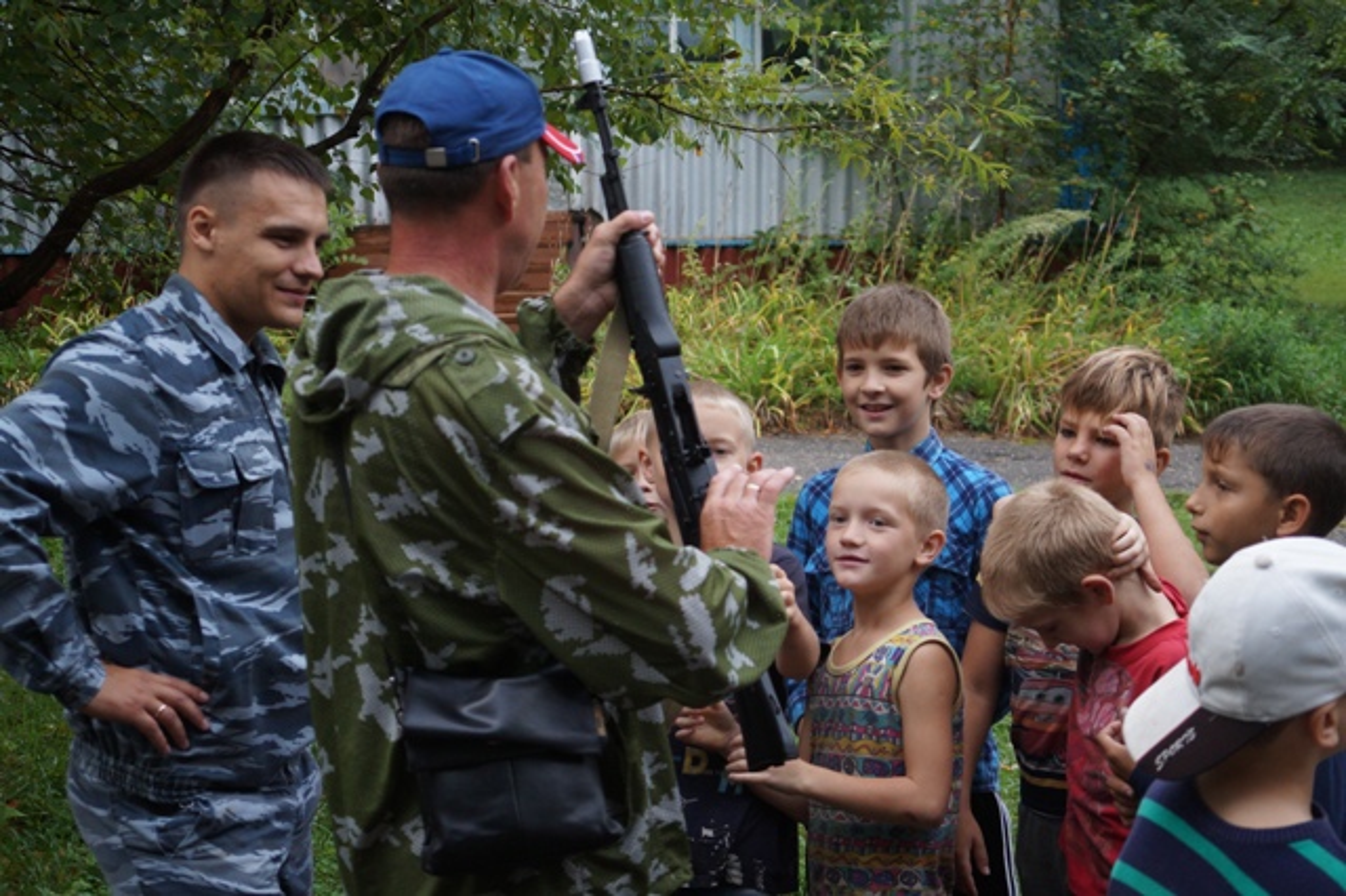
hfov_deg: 27.5
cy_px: 448
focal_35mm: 74
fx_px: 2747
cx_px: 673
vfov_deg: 18.5
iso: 1250
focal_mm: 49
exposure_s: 1/500
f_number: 5.6
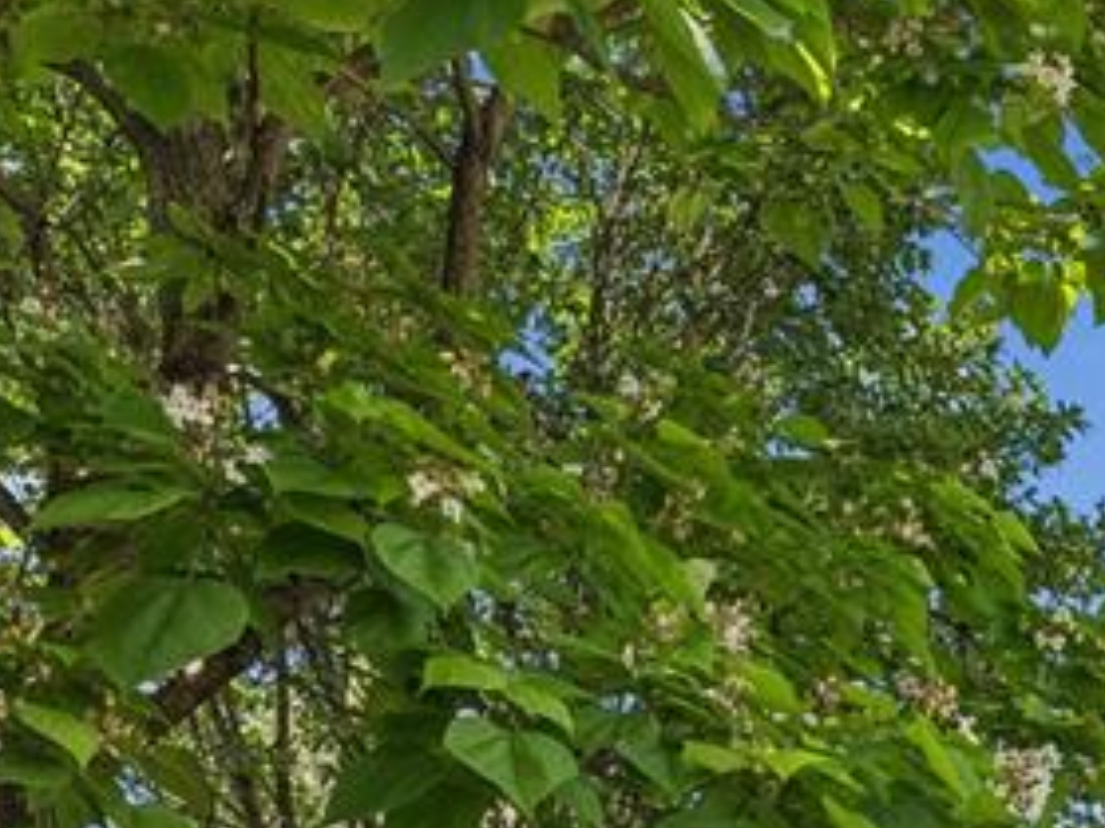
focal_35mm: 88
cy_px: 1343
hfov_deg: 20.3
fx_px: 2808
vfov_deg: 15.2
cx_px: 1463
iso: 120
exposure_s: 1/25
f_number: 2.8
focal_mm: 12.3
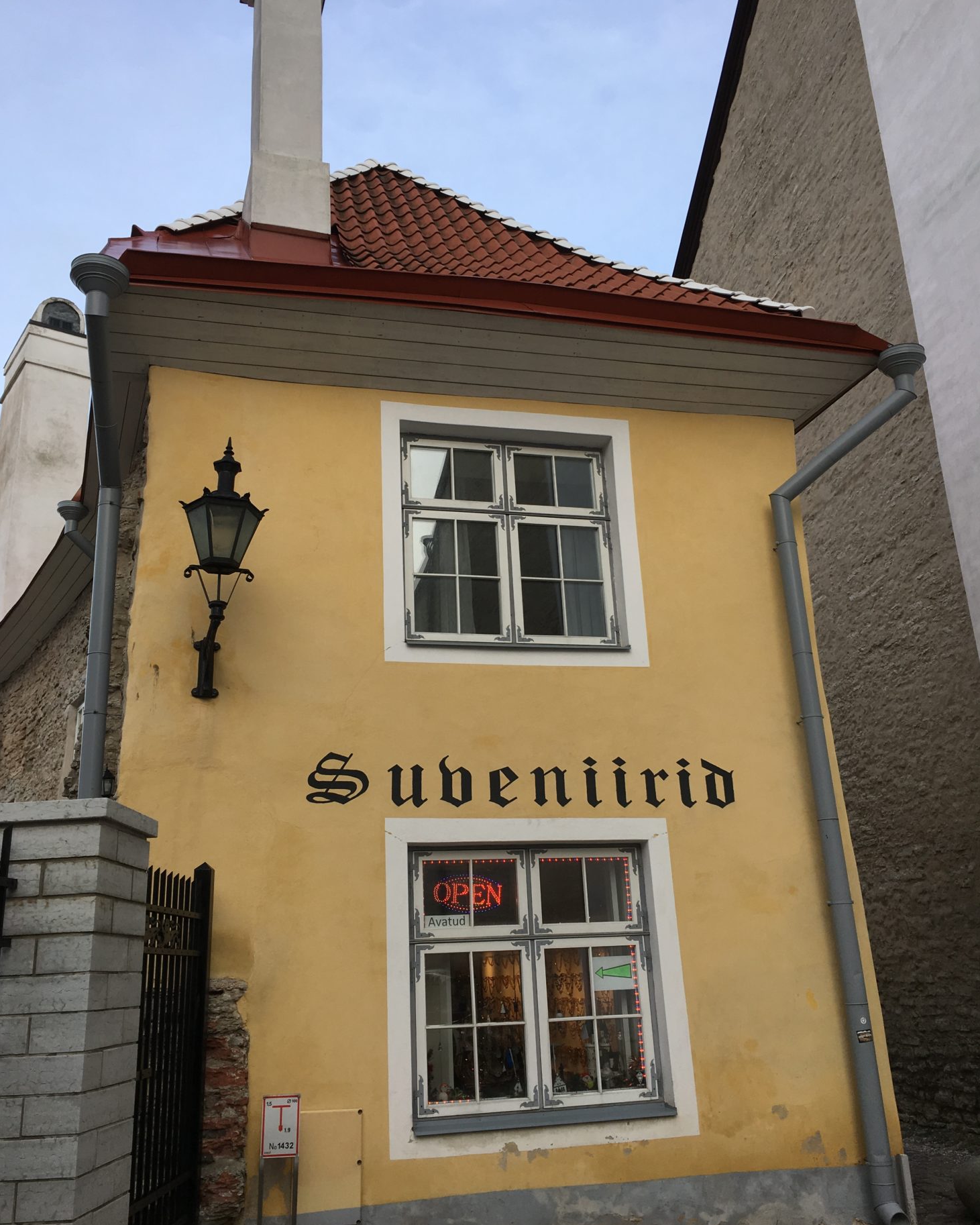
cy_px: 590
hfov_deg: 47.1
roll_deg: +3.1
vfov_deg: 57.2
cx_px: 480
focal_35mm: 31
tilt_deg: +17.9
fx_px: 1124
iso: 25
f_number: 2.2
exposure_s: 1/234
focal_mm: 4.15
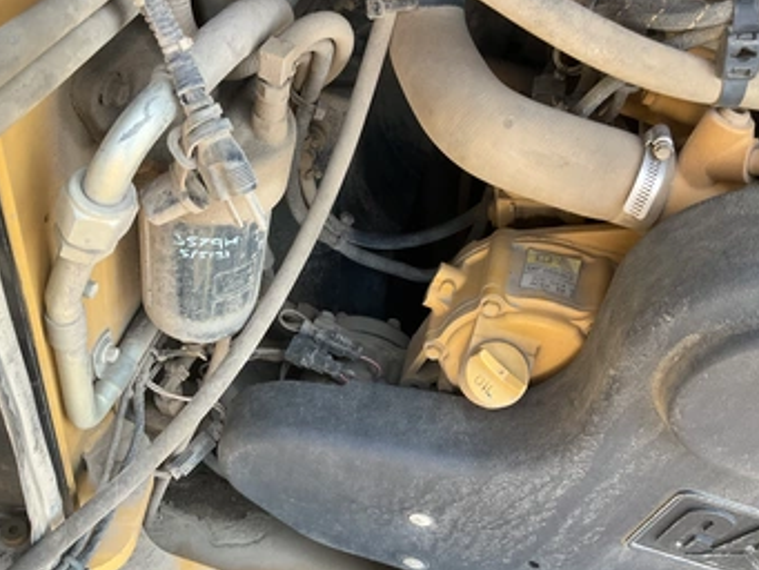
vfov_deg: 41.8
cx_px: 367
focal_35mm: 34
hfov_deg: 53.9
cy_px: 281
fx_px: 746
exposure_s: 1/122
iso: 40
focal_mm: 3
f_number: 1.8
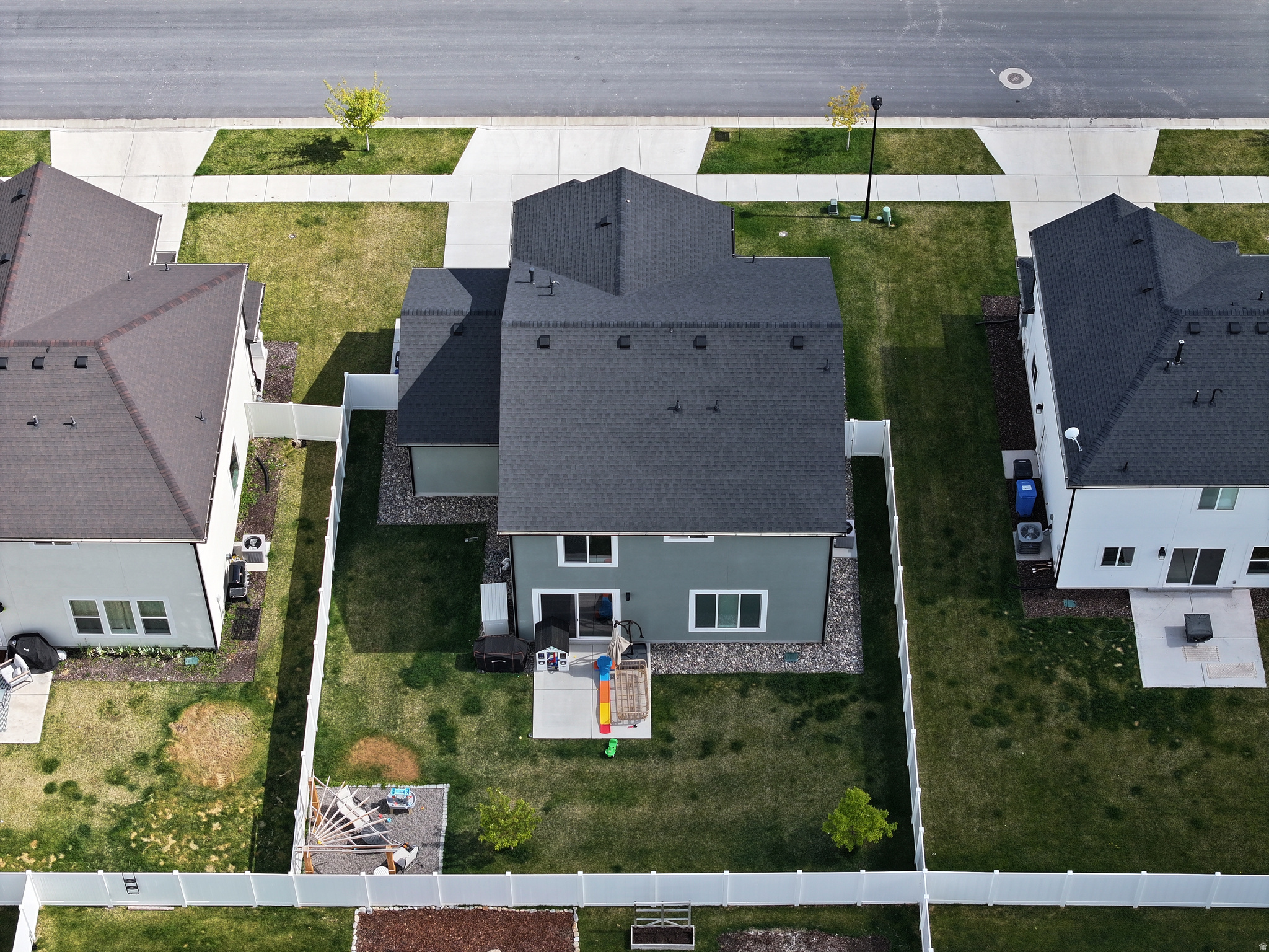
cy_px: 476
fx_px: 2566
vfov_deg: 21.0
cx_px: 634
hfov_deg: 27.8
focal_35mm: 70
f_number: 2.8
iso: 170
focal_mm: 19.35
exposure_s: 1/1000
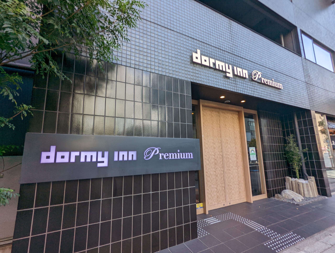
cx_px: 168
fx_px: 155
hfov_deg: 94.4
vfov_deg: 78.3
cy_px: 126
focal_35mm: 16
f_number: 2.2
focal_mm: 2.35
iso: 38
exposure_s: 1/311
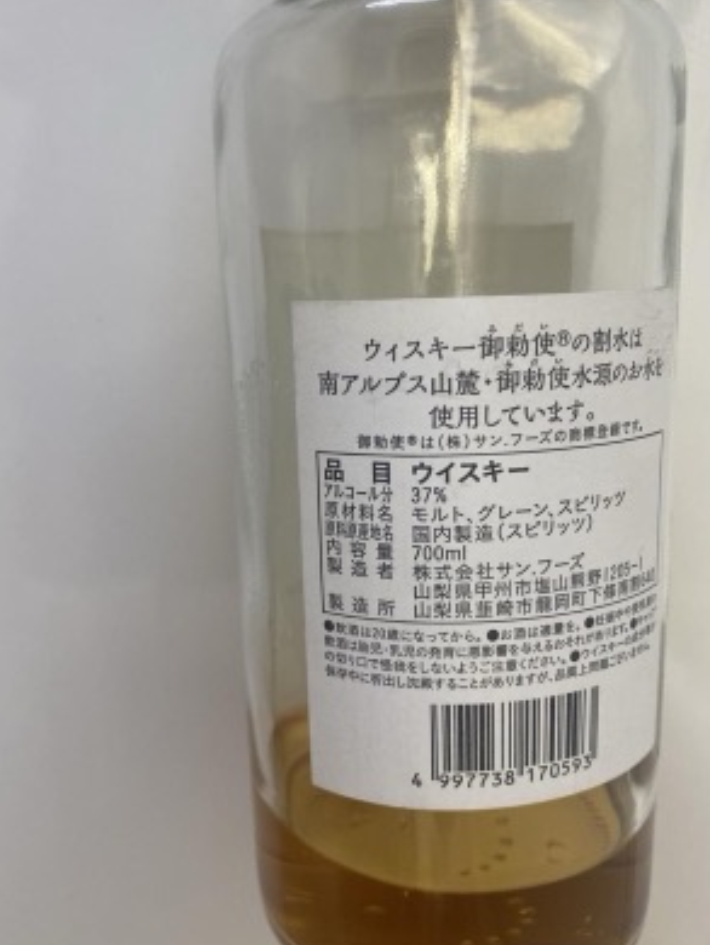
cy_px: 497
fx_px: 874
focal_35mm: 32
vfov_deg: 56.8
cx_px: 354
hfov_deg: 44.2
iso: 64
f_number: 1.8
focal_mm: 4.25
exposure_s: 1/60
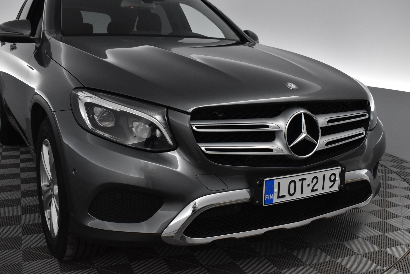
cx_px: 205
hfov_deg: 51.3
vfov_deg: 35.5
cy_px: 137
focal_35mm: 38
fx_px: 427
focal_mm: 25
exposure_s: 1/250
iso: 3200
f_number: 6.3
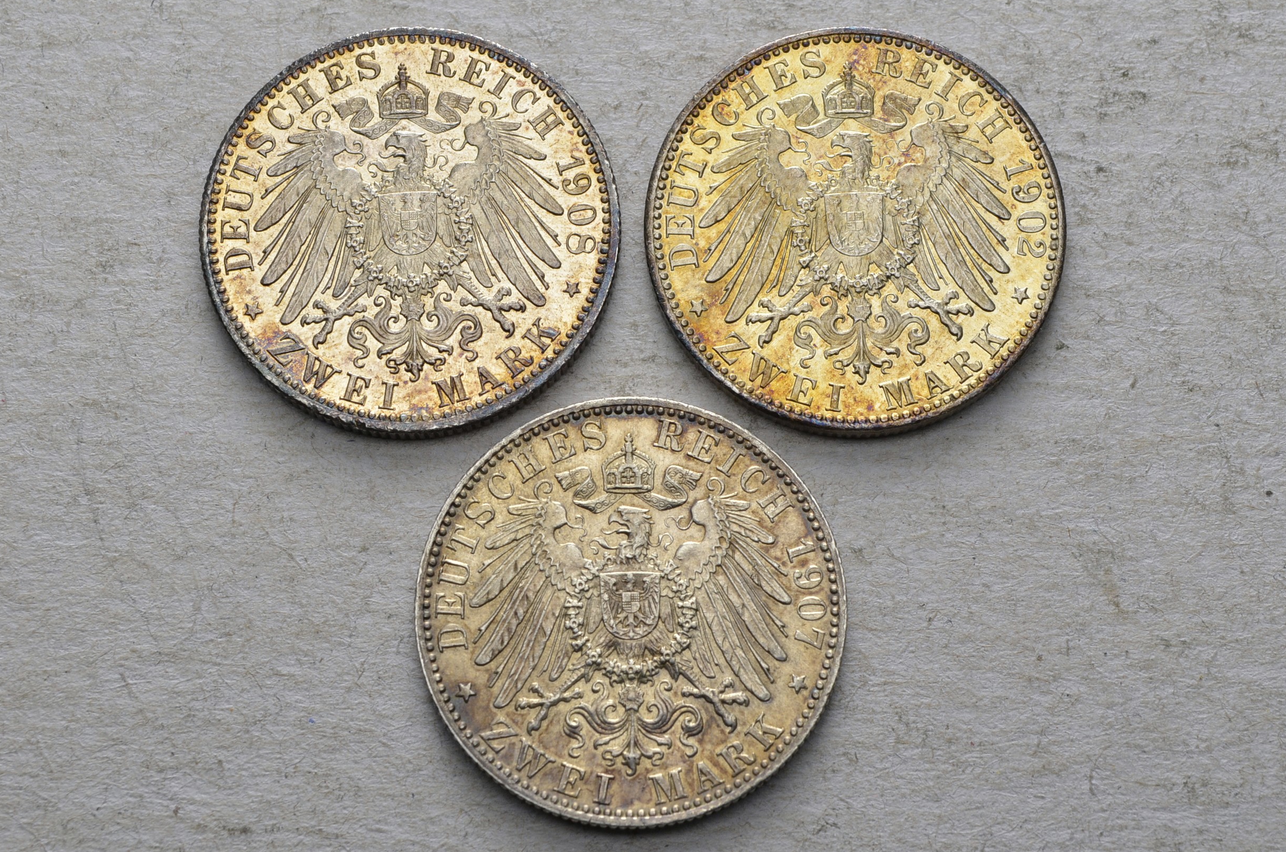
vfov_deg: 17.2
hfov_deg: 25.7
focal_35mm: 79
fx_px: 2816
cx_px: 650
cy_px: 427
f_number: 14
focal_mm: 52
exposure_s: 1/250
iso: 400
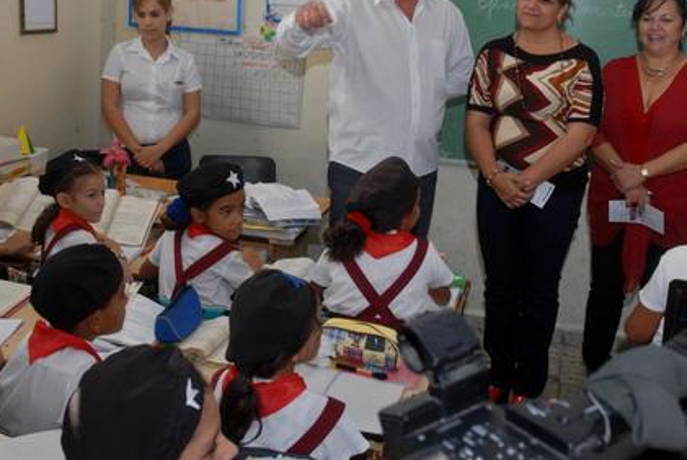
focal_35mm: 47
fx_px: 898
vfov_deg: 28.5
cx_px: 315
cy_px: 135
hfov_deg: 41.8
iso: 400
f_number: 5.6
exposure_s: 1/60
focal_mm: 22
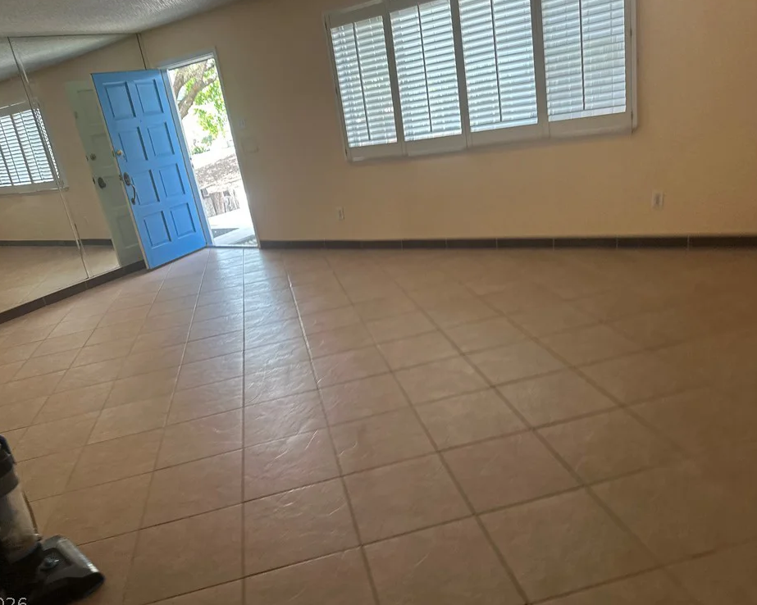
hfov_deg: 66.0
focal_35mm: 26
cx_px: 358
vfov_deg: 54.9
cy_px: 303
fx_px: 582
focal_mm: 6.86
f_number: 1.78
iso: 200
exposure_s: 1/121
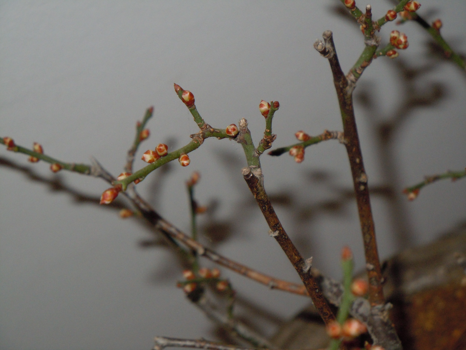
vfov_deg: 9.8
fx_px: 2046
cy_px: 175
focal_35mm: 152
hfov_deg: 13.0
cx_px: 233
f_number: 4.6
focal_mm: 27.4
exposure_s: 1/60
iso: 400
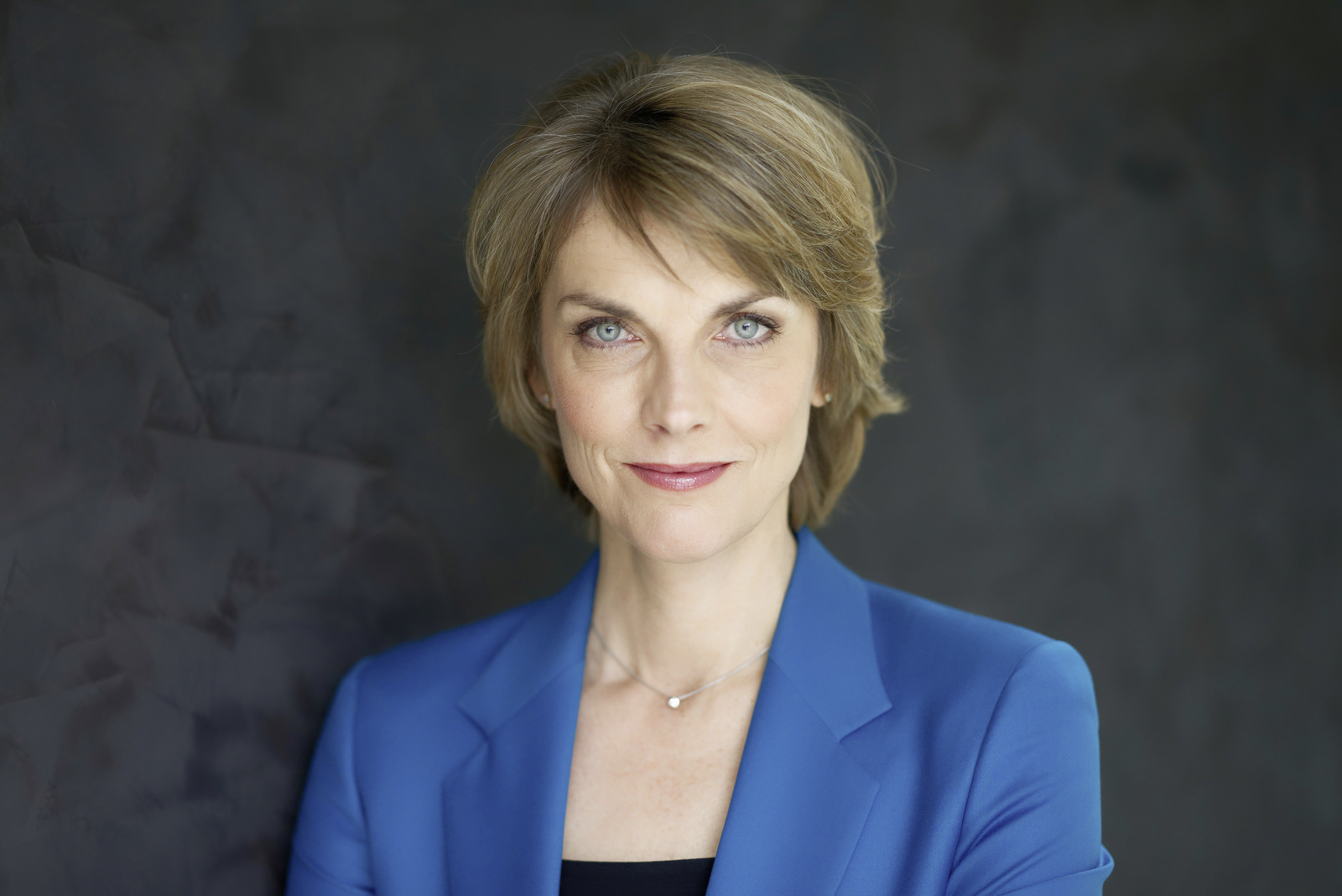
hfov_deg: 19.4
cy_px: 448
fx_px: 3915
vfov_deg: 13.1
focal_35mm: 105
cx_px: 671
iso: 1100
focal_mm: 105
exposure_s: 1/200
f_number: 2
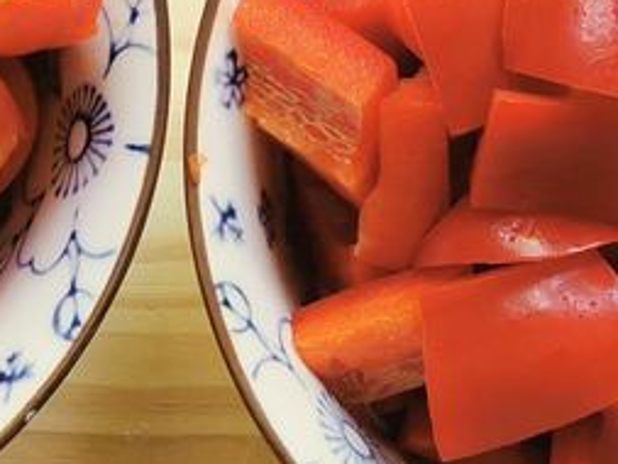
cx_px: -66
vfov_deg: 11.4
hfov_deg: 15.0
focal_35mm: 128
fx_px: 2286
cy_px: 501
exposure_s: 1/100
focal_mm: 5.56
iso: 125
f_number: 1.6
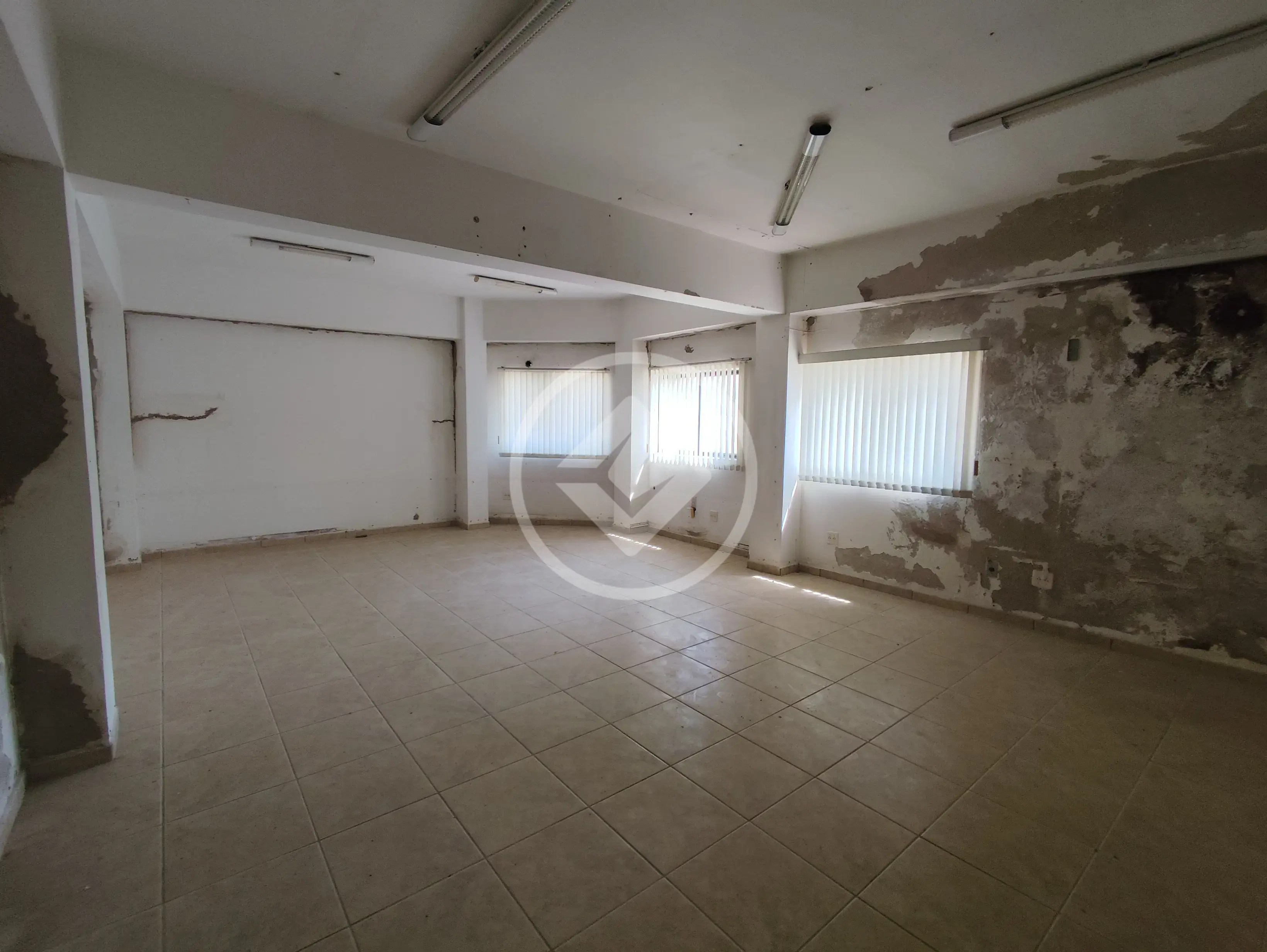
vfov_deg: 78.2
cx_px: 634
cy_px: 476
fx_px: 586
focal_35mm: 16
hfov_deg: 94.5
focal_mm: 1.65
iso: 64
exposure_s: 1/120
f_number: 2.2
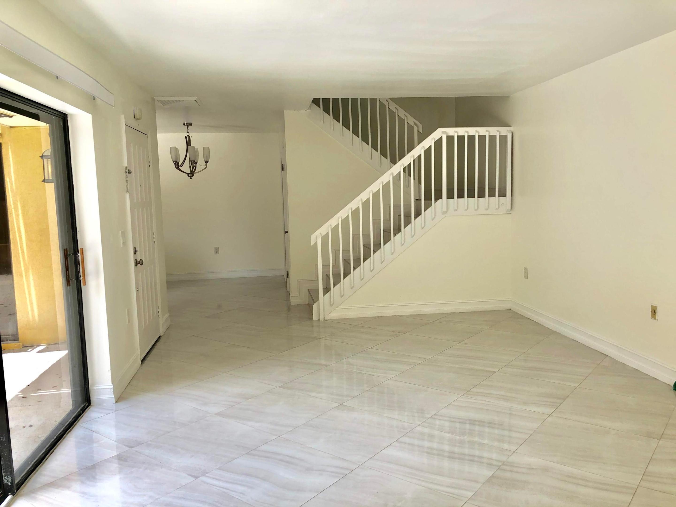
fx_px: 547
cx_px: 338
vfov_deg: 49.7
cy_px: 254
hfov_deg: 63.4
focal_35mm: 28
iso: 20
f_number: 1.8
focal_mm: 3.99
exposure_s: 1/122
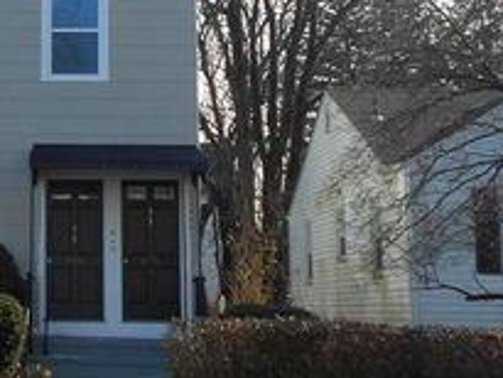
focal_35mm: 78
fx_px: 1134
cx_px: -34
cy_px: 75
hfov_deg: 23.6
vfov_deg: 18.7
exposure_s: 1/500
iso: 80
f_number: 3.6
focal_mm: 5.8
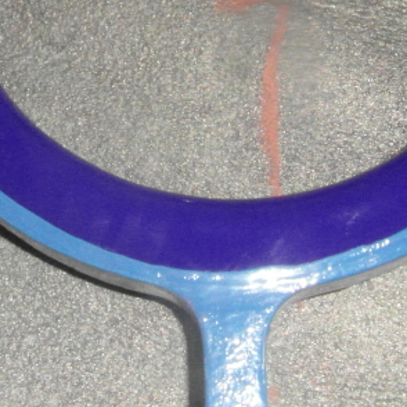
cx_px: 244
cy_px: 91
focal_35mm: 74
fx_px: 984
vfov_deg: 23.1
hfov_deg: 23.3
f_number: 7.3
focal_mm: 4
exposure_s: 1/30
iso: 640
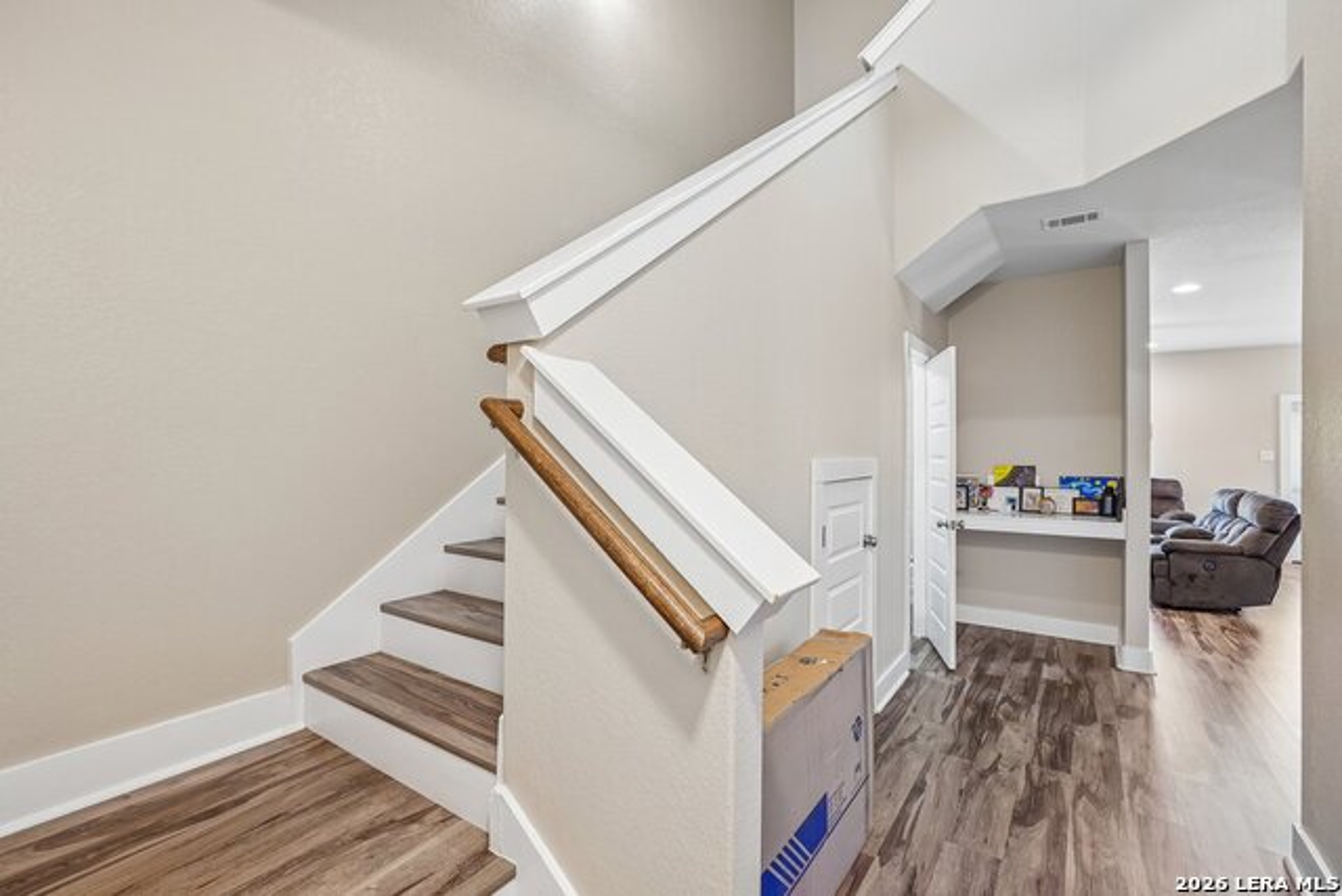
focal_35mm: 16
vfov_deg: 72.1
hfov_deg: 95.0
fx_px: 615
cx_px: 671
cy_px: 448
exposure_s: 1/4
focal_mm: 16.5
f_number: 8
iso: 400
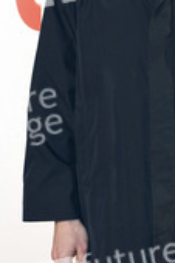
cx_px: 152
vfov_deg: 16.7
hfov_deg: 11.2
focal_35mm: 122
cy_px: 48
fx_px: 891
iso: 800
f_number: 3.5
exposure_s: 1/160
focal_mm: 52
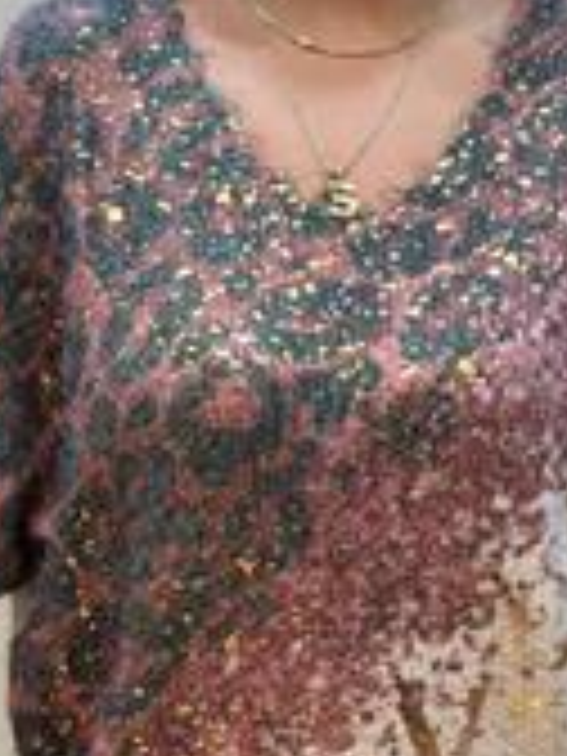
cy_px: 196
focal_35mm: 118
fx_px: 2577
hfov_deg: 12.5
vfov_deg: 16.6
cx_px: 342
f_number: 1.78
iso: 64
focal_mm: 6.76
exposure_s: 1/100
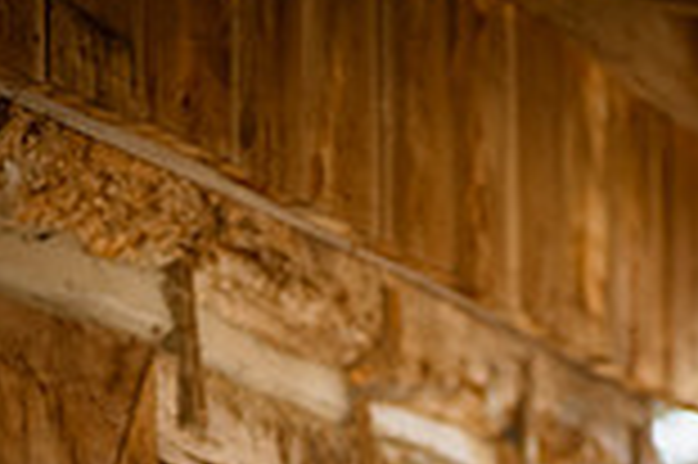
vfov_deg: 4.4
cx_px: 450
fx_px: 5907
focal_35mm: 305
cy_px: 982
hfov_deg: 6.8
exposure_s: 1/500
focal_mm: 105
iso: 800
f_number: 4
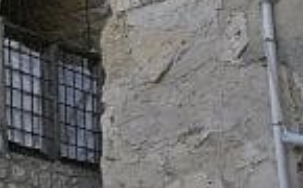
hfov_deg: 13.5
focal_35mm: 133
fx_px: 1097
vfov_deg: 9.8
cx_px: -299
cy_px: 72
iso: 500
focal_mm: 31.5
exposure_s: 1/200
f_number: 8
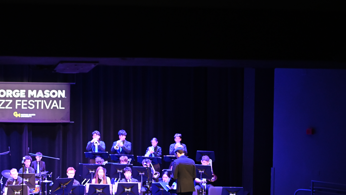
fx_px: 670
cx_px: 56
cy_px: 165
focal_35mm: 73
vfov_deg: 16.4
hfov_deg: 28.2
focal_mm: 35
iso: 2500
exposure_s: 1/125
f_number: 1.8
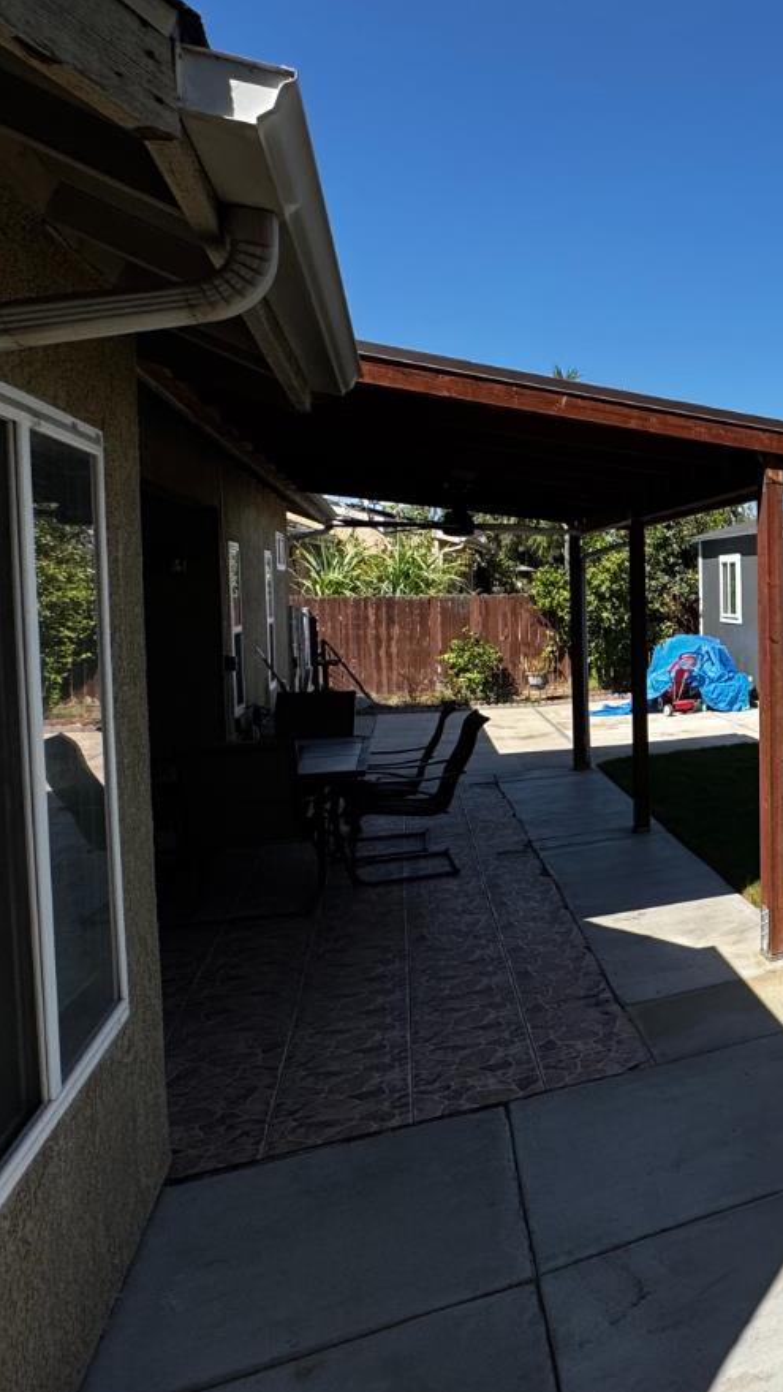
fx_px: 960
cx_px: 1008
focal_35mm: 26
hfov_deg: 33.2
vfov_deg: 71.8
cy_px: 635
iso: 50
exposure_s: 1/2028
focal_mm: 2.22
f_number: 2.2
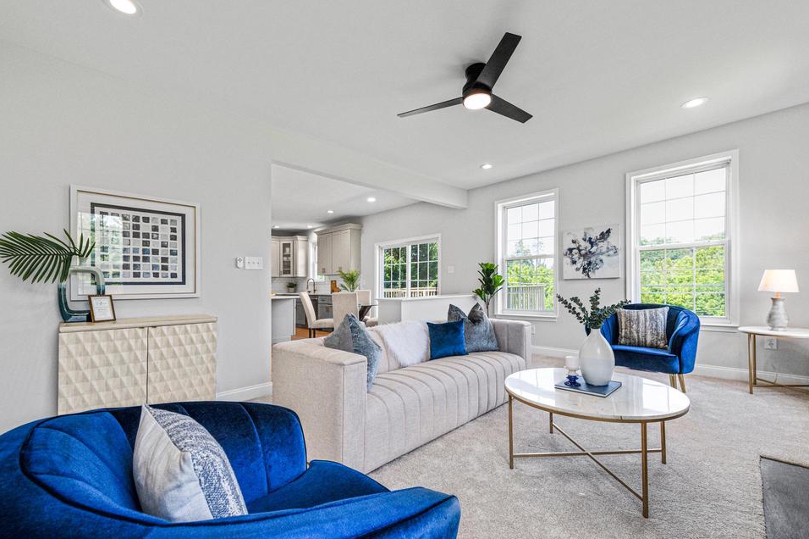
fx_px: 337
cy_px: 288
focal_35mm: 15
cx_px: 394
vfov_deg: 77.1
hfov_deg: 100.4
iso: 1600
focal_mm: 14
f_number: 8
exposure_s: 1/320
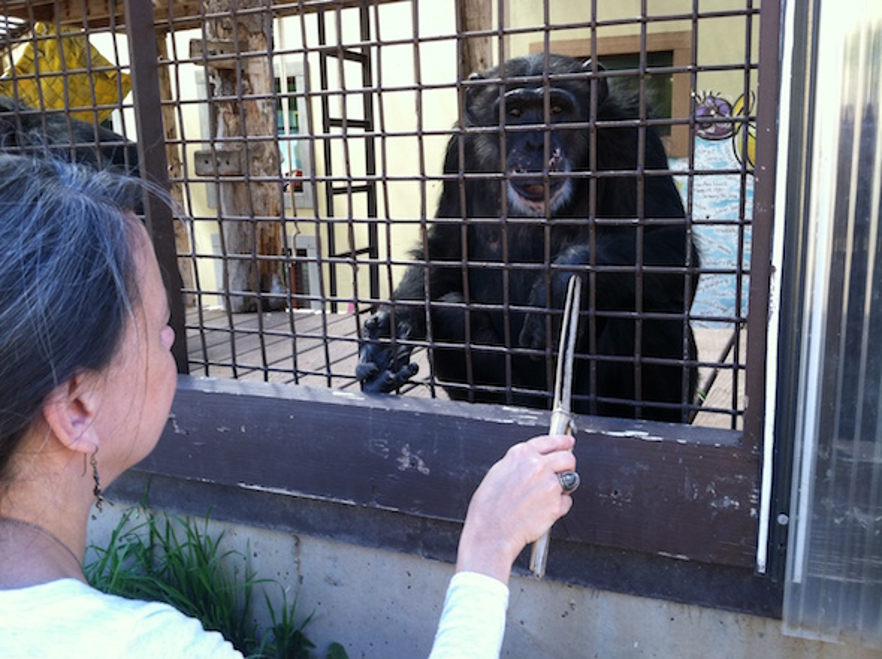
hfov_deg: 52.7
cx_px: 441
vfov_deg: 40.6
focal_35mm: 35
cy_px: 330
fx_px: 891
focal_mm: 3.85
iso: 80
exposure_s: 1/60
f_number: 2.8
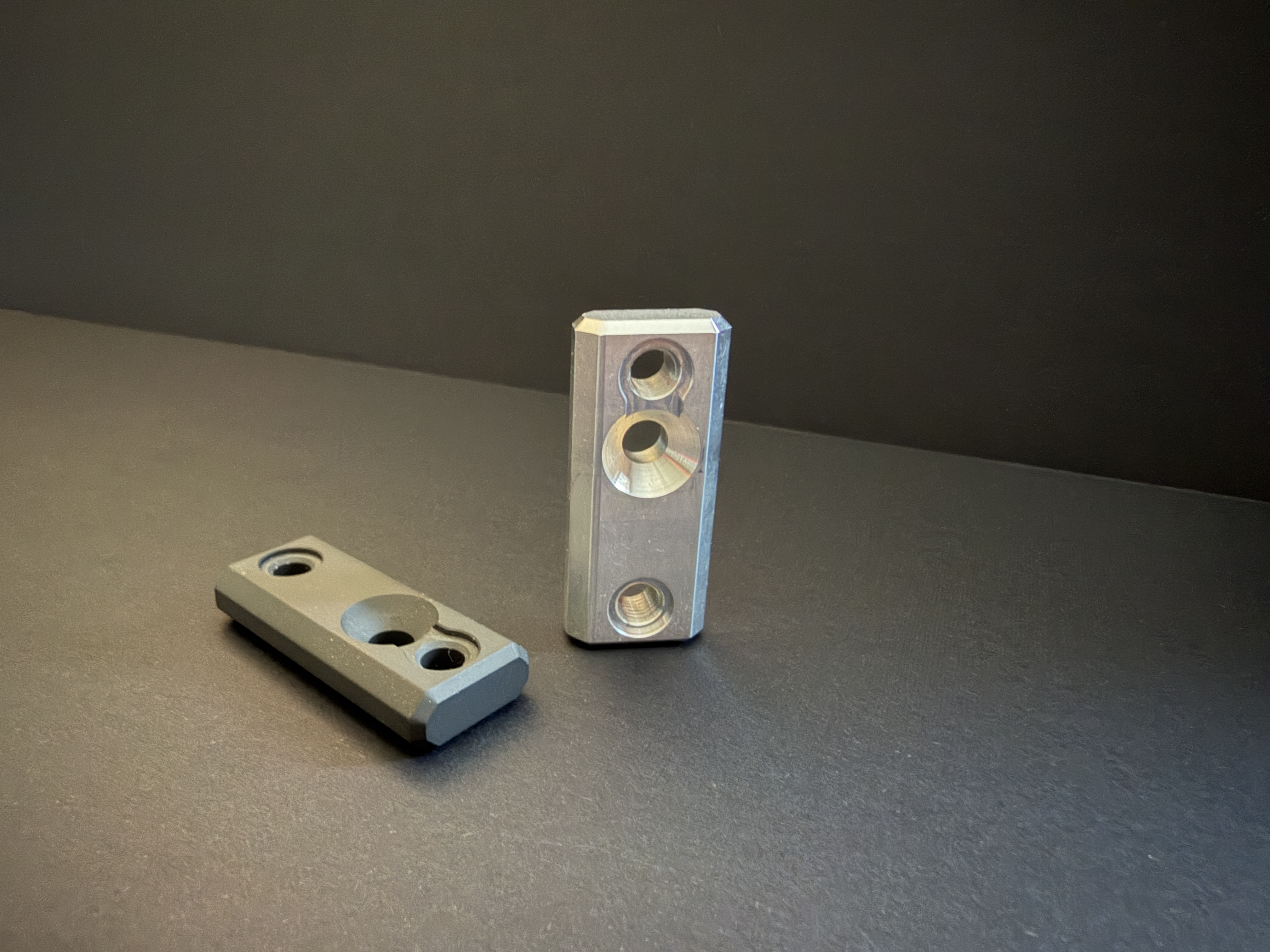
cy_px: 476
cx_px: 635
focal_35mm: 24
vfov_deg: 56.8
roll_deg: +1.7
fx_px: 881
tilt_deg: -22.3
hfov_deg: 71.6
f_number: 2.2
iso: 500
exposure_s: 1/7
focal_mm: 2.22
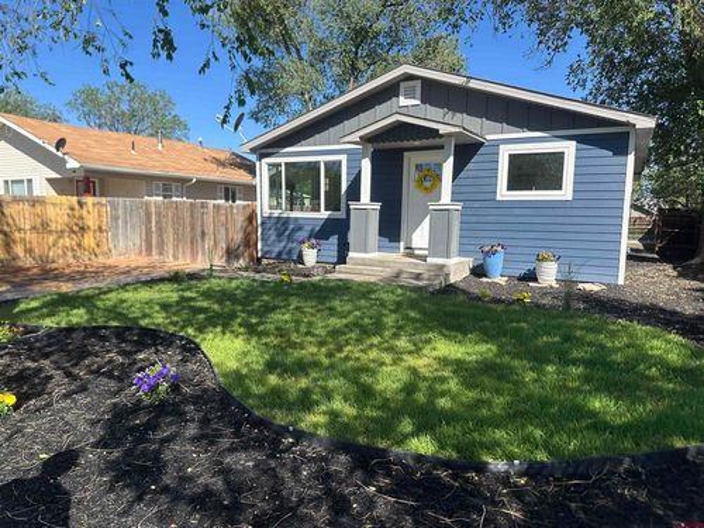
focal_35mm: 24
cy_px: 264
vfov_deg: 56.8
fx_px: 488
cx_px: 352
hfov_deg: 71.6
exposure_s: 1/2469
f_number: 1.78
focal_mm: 6.86
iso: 80
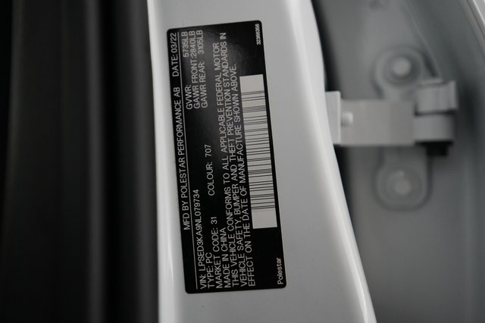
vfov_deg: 49.5
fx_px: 350
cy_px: 162
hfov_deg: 69.4
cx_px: 242
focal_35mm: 26
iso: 3200
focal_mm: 26
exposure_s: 1/160
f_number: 2.8
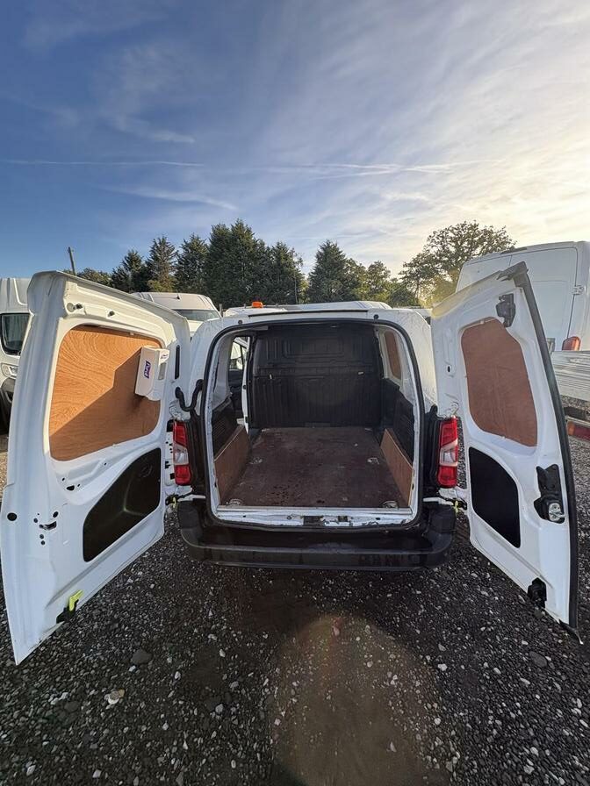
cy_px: 393
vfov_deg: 102.1
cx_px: 295
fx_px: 318
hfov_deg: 85.7
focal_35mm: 14
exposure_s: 1/368
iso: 40
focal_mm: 2.22
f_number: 2.2
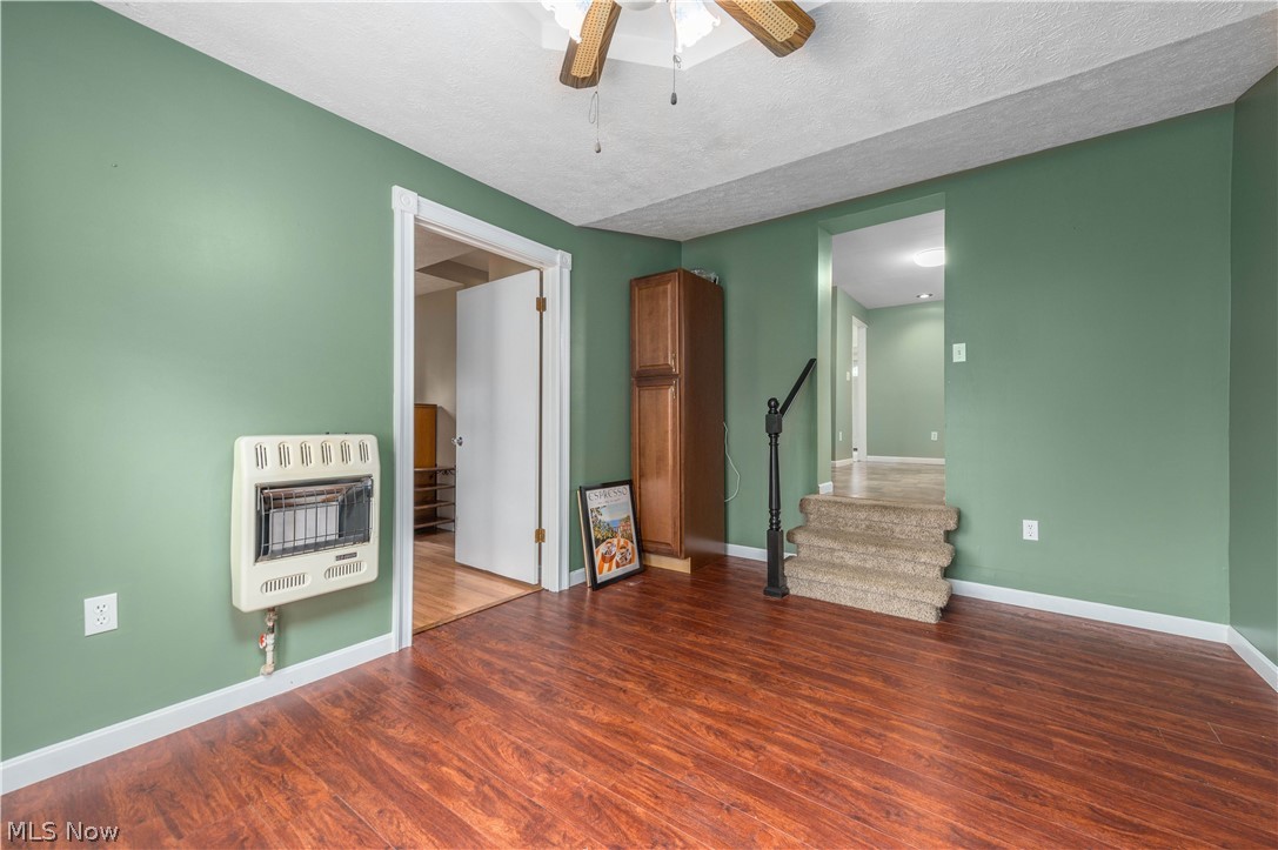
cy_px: 425
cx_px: 639
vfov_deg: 81.1
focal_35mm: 14
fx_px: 497
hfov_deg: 104.3
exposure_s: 1/60
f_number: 9
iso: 200
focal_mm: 14
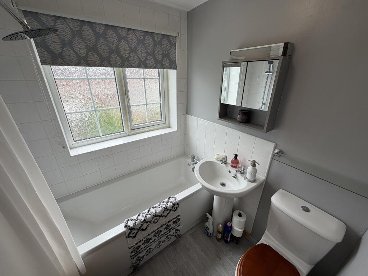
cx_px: 184
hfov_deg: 102.1
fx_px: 149
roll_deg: -0.5
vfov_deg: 85.7
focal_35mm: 14
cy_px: 138
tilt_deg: -23.7
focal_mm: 2.22
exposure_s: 1/100
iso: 25
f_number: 2.2
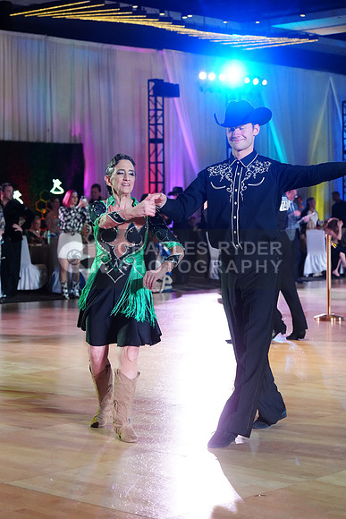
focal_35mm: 78
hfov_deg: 17.5
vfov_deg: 26.0
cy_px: 260
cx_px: 173
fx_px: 1124
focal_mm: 78
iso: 4000
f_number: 4
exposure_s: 1/400
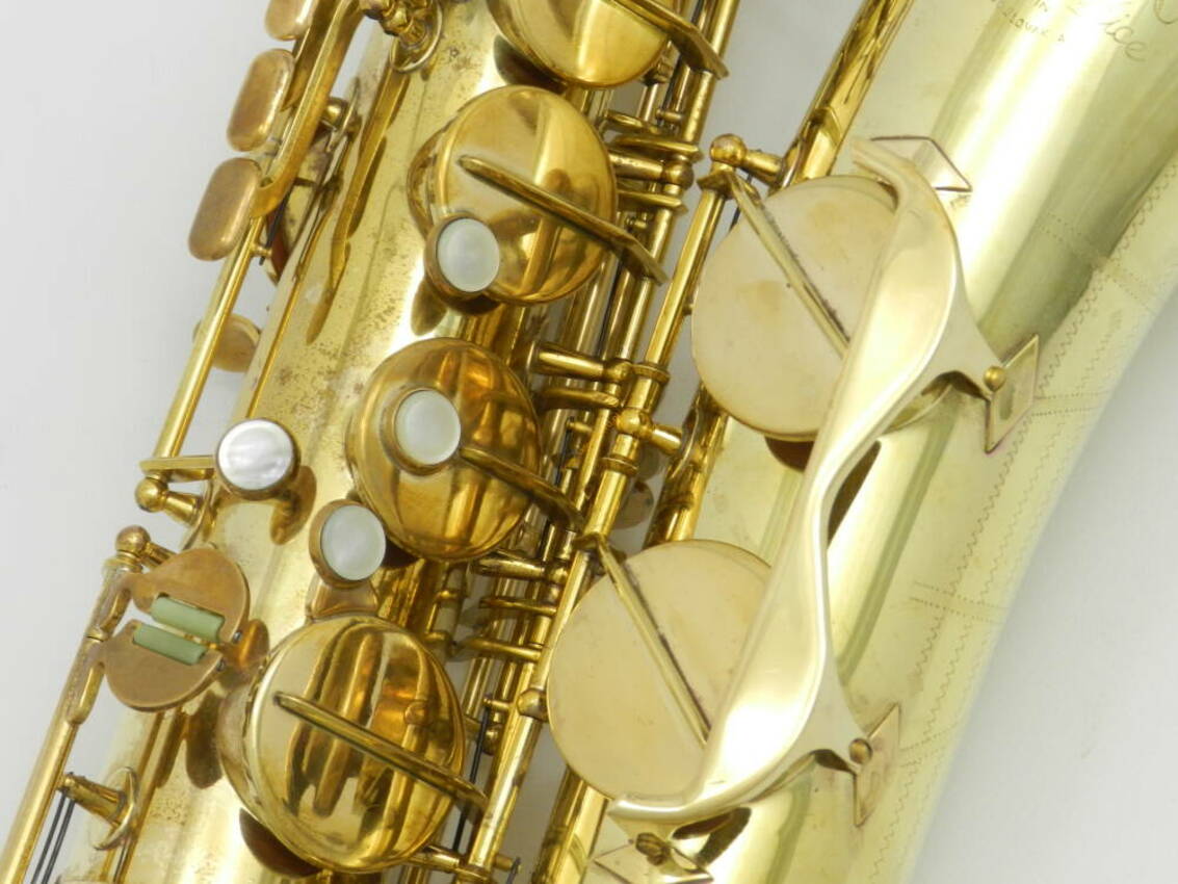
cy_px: 442
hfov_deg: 10.4
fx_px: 6501
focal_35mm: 191
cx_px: 589
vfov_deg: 7.8
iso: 400
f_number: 5.5
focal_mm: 34
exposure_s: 1/25
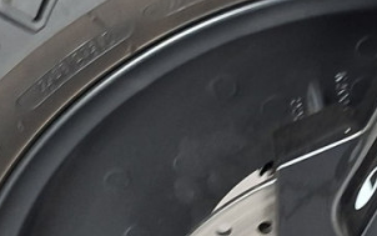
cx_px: 323
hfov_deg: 16.0
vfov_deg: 10.2
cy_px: 96
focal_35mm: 129
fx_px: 1326
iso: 320
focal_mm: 5.54
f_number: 1.8
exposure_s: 1/30
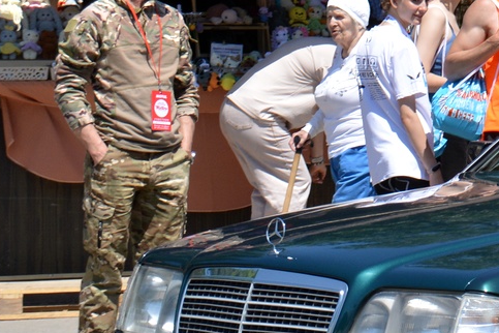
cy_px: 145
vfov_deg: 6.7
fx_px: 2841
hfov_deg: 9.8
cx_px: 726
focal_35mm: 205
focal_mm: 44
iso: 400
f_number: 6.3
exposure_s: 1/1600
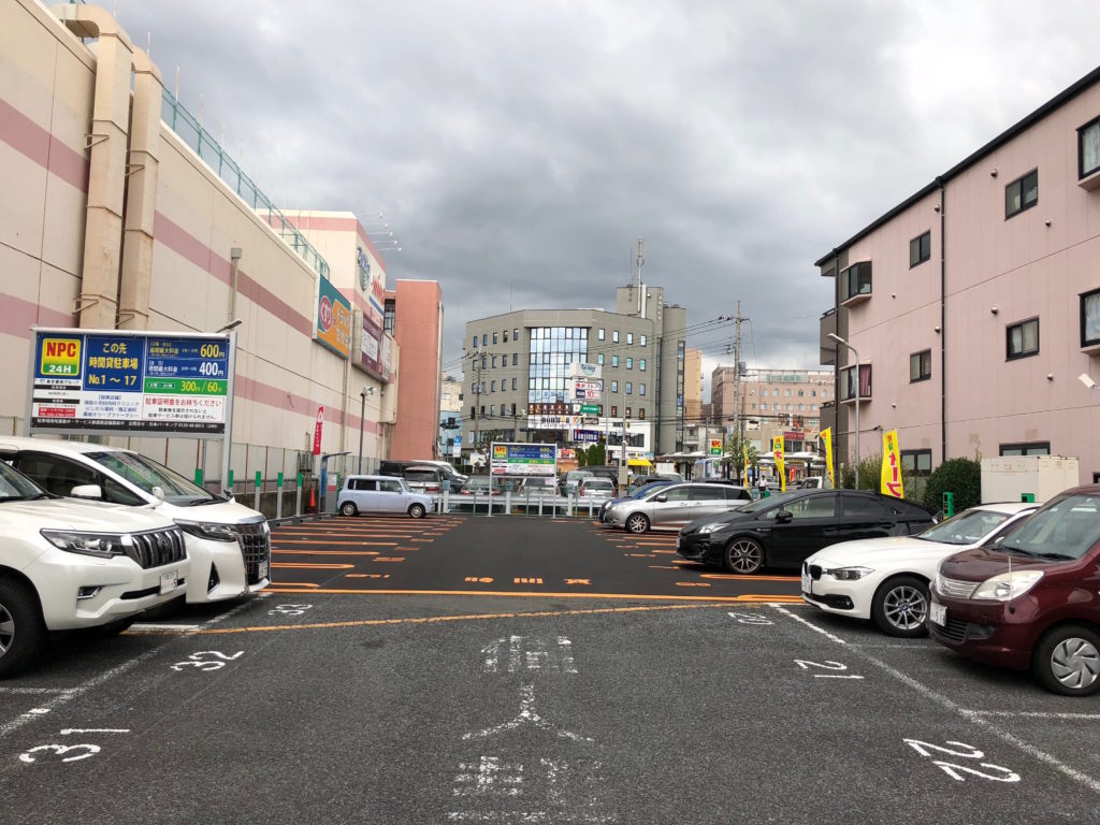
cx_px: 550
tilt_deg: +4.5
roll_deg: -1.5
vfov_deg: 49.7
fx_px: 890
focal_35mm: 28
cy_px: 412
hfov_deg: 63.4
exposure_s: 1/355
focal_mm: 4
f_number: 1.8
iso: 20
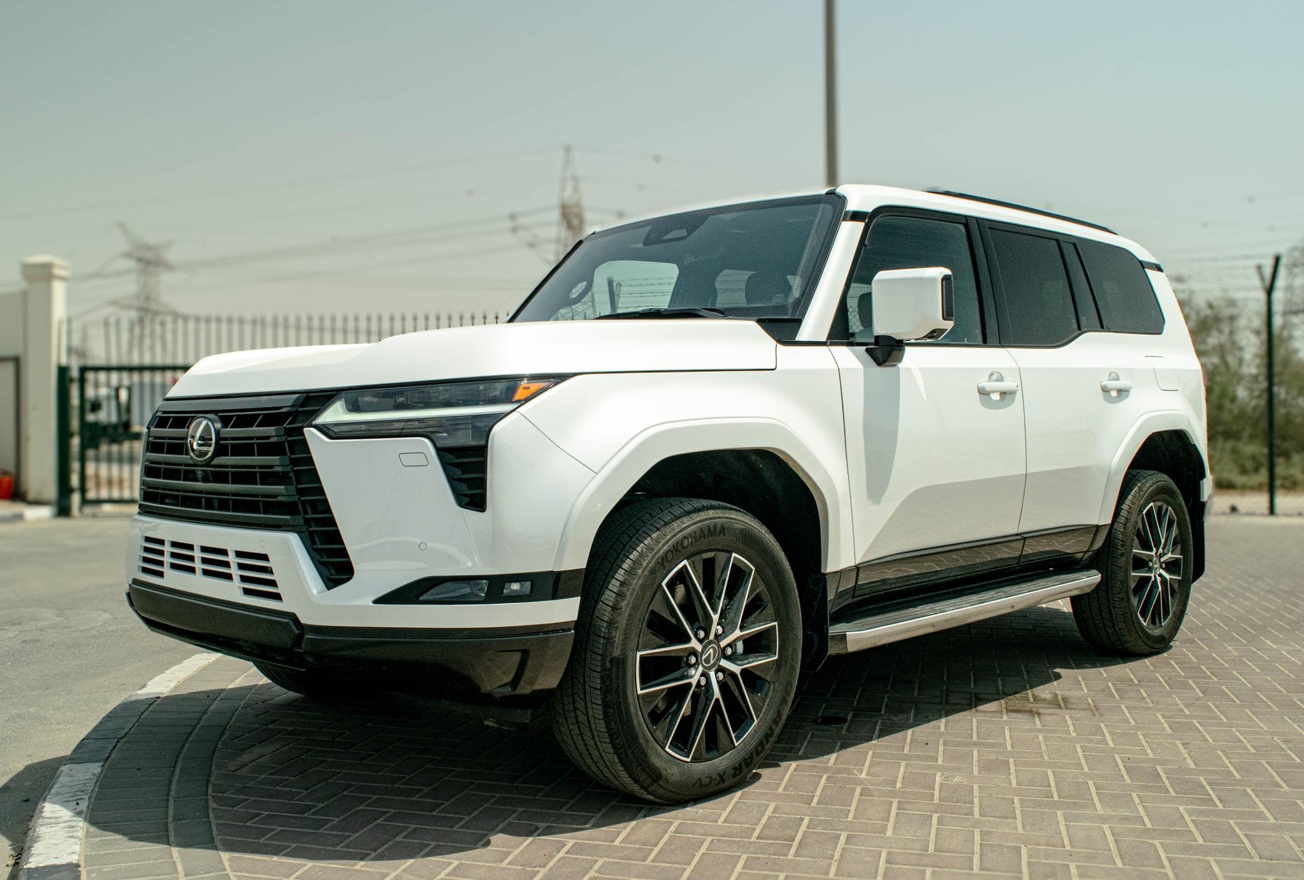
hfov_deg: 55.5
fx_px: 1238
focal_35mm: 34
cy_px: 444
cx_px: 596
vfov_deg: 39.1
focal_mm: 21
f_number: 11
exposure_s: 1/500
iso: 400
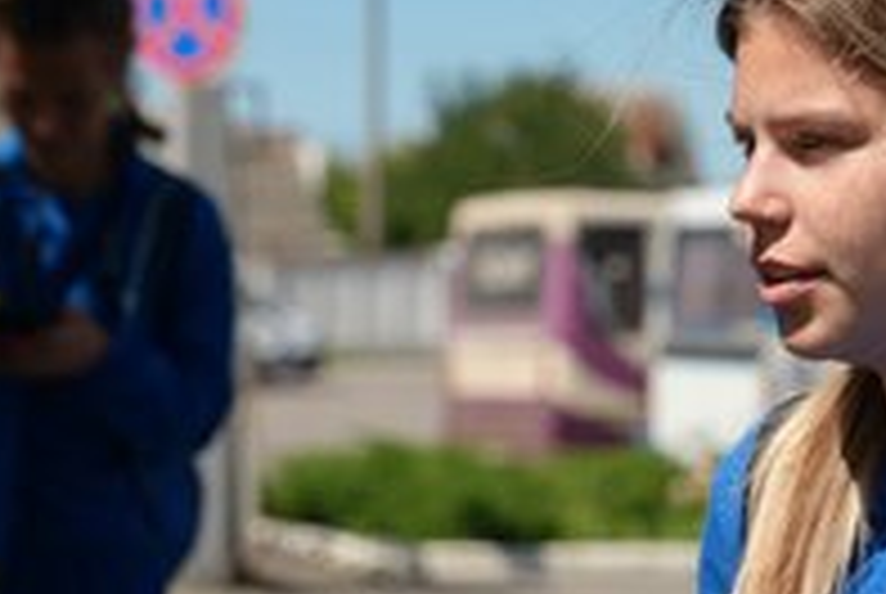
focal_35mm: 142
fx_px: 3500
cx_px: 648
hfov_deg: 14.4
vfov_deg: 9.7
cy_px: 367
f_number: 4.5
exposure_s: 1/320
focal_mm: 70
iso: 80
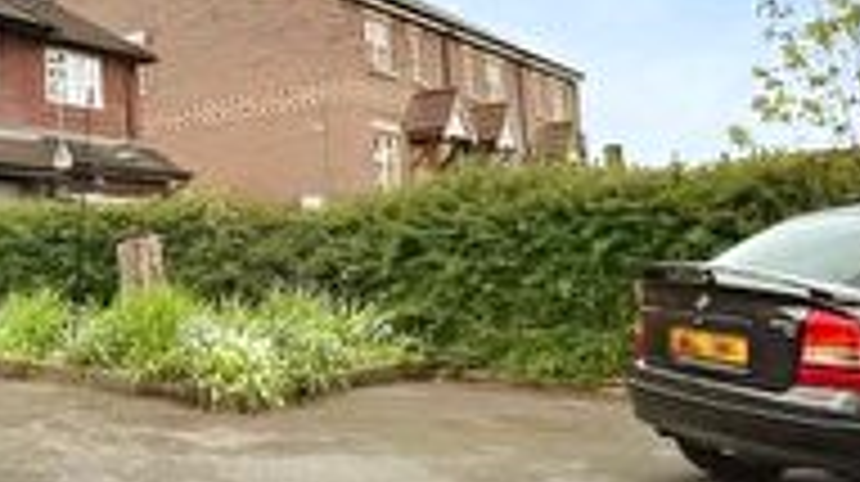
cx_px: -50
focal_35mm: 56
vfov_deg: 21.4
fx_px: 1276
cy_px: 268
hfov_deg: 33.3
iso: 64
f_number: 2.2
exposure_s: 1/742
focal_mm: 2.22
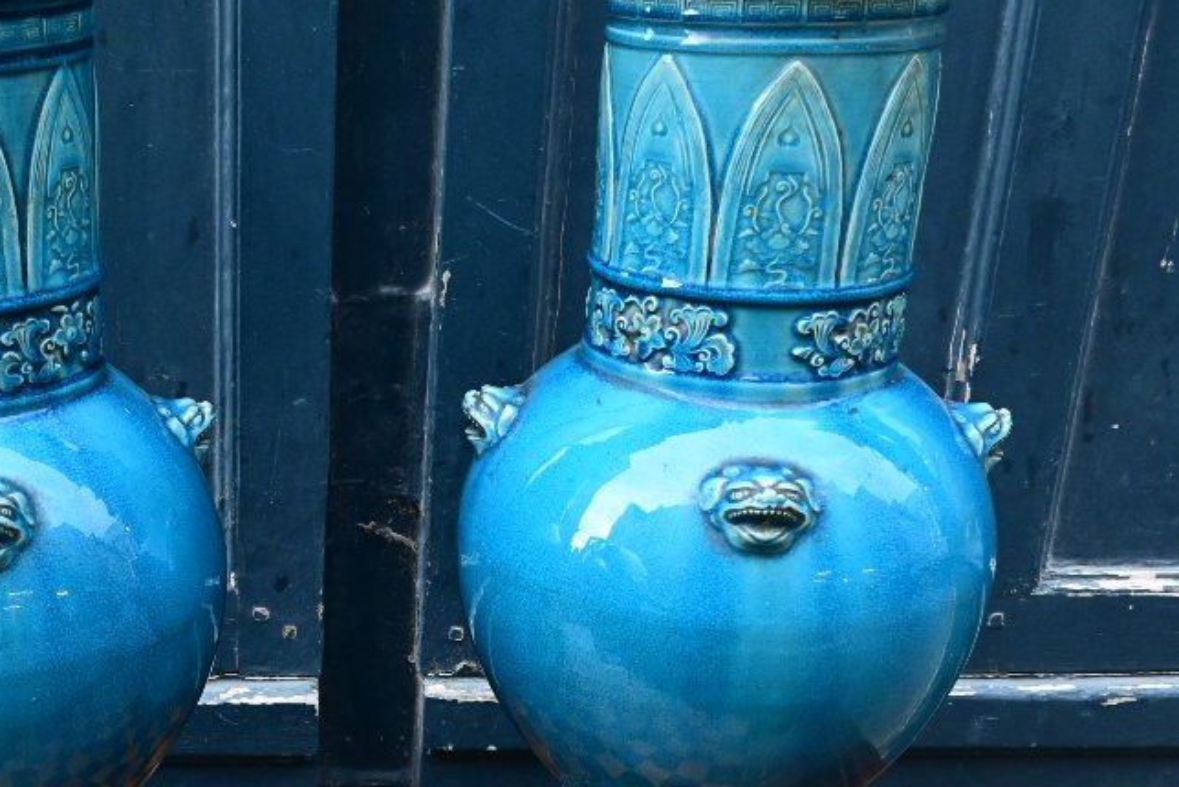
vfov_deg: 24.5
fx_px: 1784
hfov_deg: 35.3
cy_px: 611
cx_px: 223
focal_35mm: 54
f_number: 8
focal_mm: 19.5
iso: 2000
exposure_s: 1/60
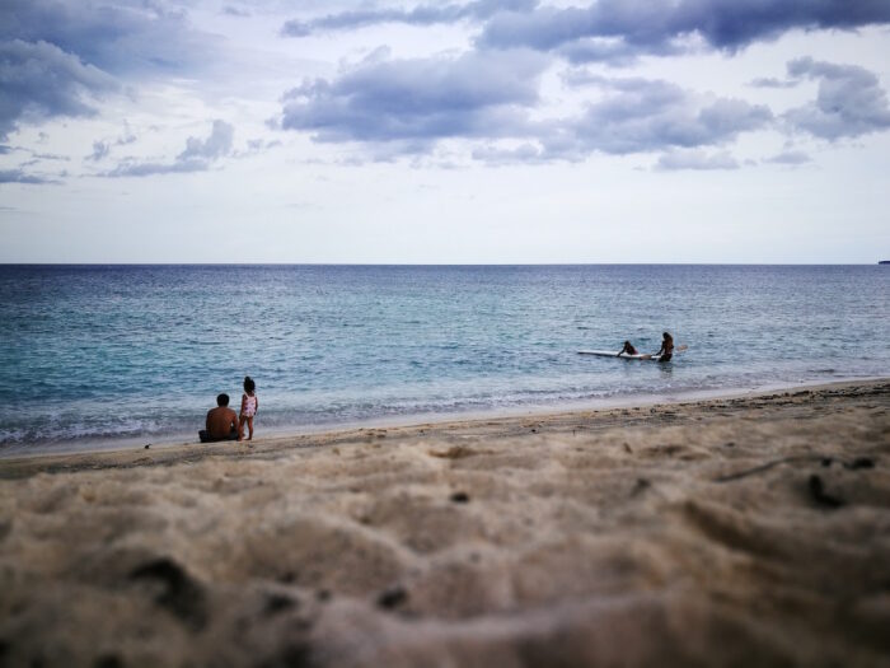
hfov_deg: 65.3
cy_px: 334
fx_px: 694
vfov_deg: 51.4
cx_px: 445
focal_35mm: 27
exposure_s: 1/556
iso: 50
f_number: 4
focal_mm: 4.5
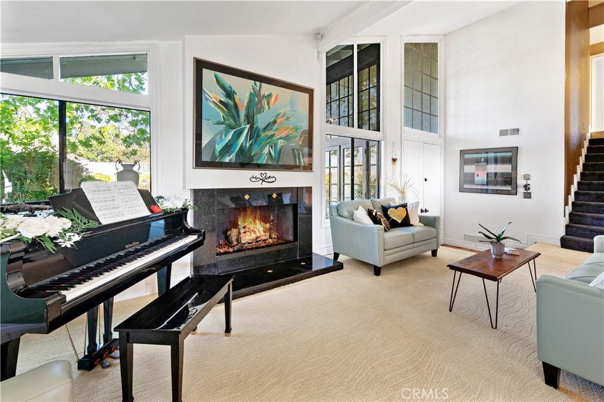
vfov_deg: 77.3
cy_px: 201
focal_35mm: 15
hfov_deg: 100.4
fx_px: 252
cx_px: 302
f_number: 8
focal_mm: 15
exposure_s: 1/10
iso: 250
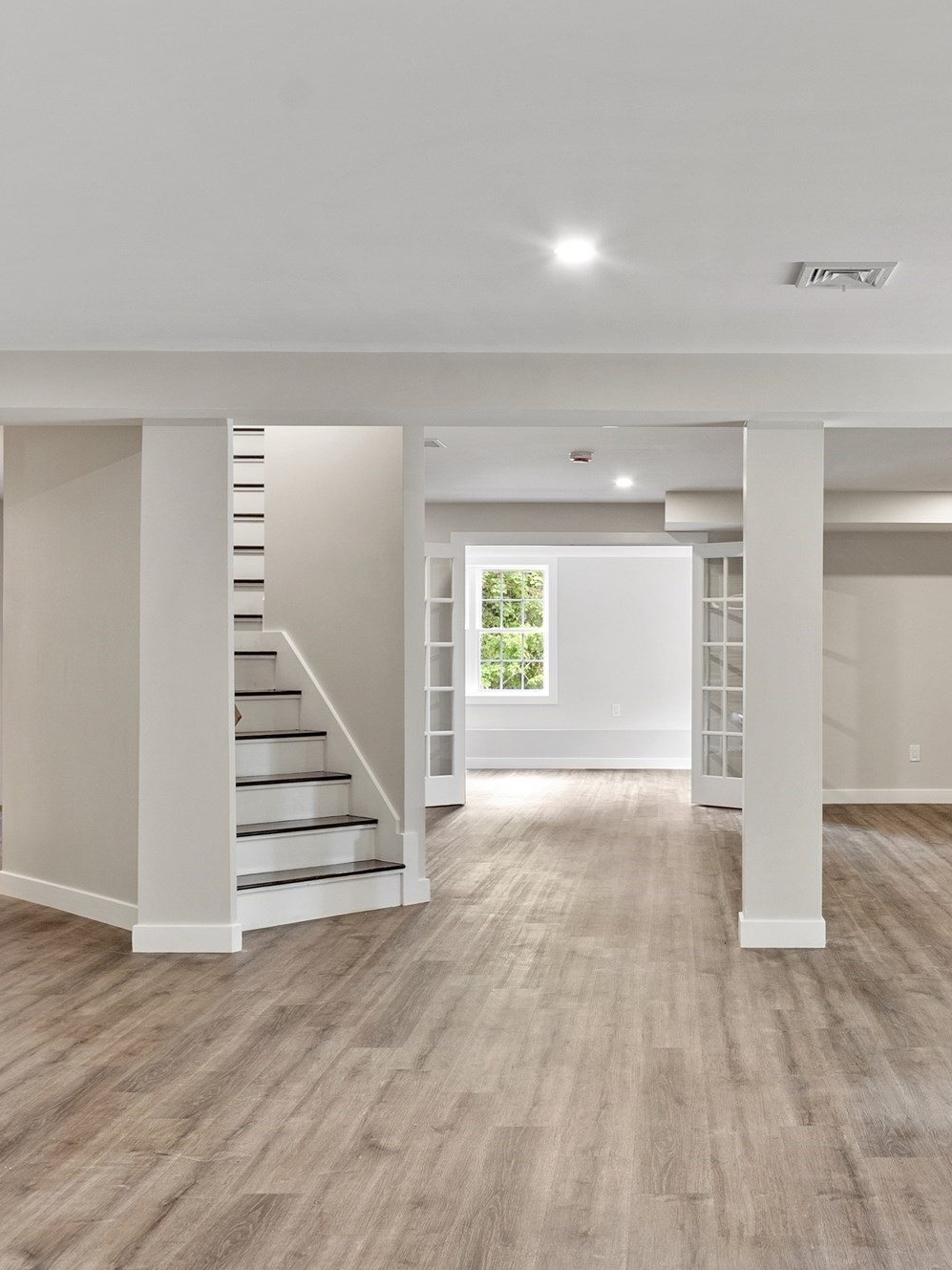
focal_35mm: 40
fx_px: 1467
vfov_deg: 46.8
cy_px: 642
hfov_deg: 35.4
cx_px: 678
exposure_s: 1.3
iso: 400
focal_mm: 18
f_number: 8
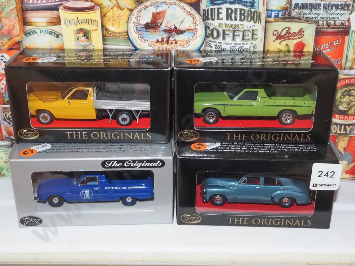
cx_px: 178
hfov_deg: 39.7
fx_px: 492
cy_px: 133
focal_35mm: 48
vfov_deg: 30.3
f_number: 5.6
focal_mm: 24
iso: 2000
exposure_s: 1/60
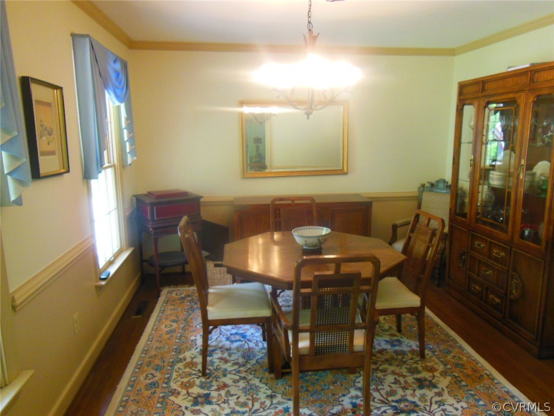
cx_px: 277
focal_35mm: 25
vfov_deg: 54.9
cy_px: 208
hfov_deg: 69.4
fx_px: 400
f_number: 3.5
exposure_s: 1/25
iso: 400
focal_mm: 4.5
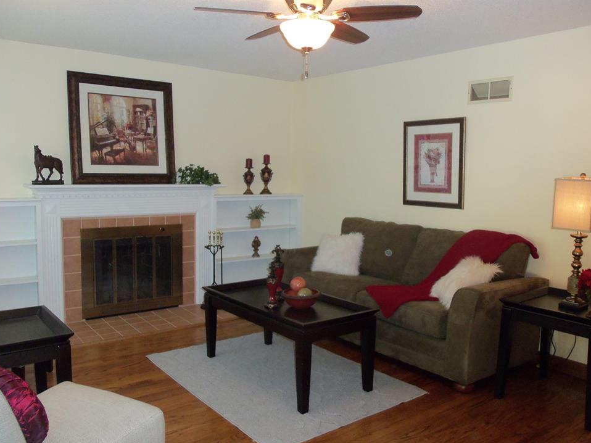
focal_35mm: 31
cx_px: 297
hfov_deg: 58.4
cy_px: 222
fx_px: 529
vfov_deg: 45.4
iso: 160
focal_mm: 5.2
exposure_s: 1/30
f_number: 3.4
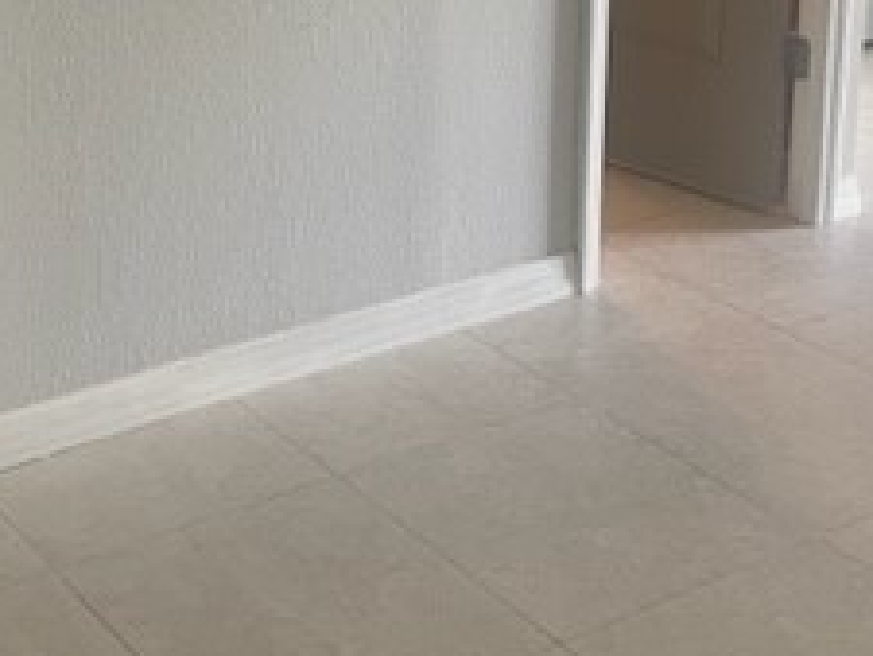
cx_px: 144
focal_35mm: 74
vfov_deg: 18.9
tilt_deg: -11.9
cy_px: -124
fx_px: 1867
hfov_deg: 25.7
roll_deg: +0.8
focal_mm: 4.2
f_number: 1.6
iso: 125
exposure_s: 1/60
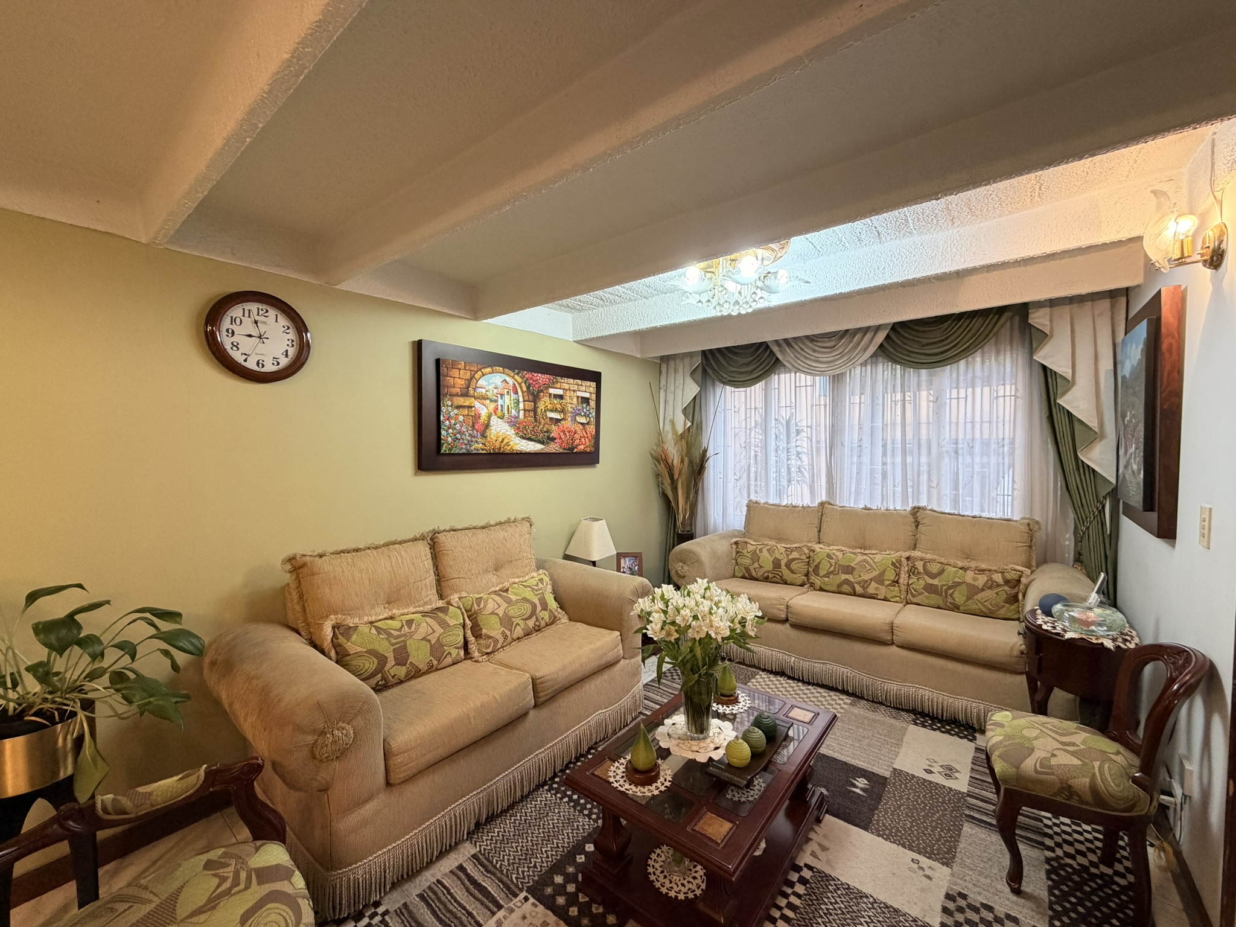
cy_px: 464
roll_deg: +0.3
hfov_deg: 102.1
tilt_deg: -2.6
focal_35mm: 14
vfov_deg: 85.7
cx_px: 618
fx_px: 500
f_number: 2.2
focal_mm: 2.22
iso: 200
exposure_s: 1/60
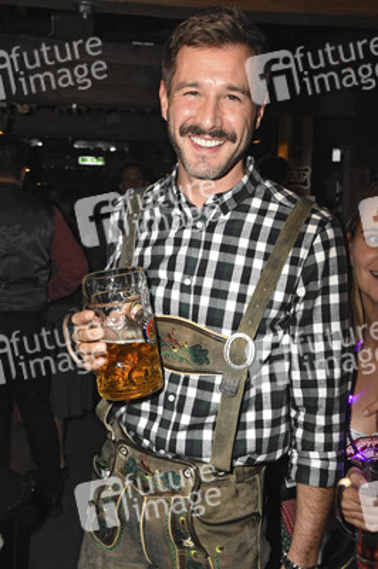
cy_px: 284
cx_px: 189
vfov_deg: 41.1
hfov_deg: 28.0
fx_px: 757
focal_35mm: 48
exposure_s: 1/125
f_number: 6.3
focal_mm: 32
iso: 1600
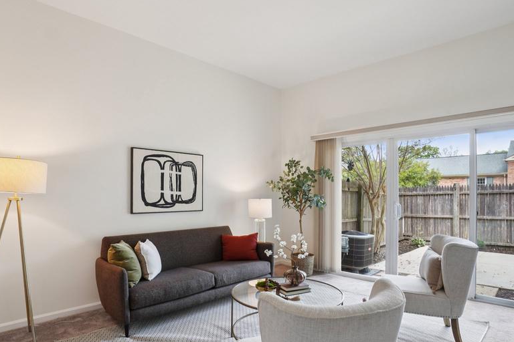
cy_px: 202
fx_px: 286
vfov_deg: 61.5
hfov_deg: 83.9
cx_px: 240
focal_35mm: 20
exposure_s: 1/8
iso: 100
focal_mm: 10
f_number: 7.1
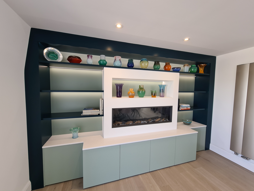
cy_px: 96
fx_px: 95
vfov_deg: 89.9
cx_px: 127
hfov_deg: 106.2
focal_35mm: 13
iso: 80
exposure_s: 1/50
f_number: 2.2
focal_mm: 2.22
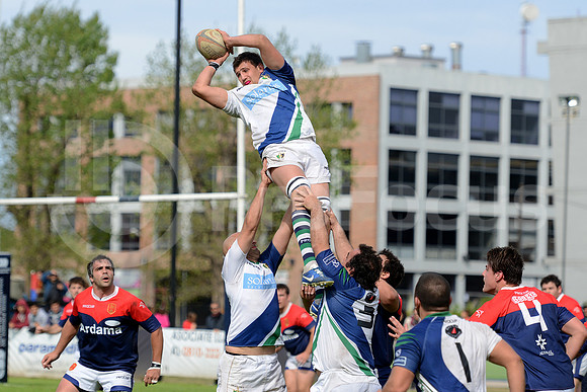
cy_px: 196
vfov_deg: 7.9
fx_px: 2854
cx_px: 294
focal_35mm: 175
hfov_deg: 11.7
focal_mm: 175
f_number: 4
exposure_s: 1/1600
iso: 400
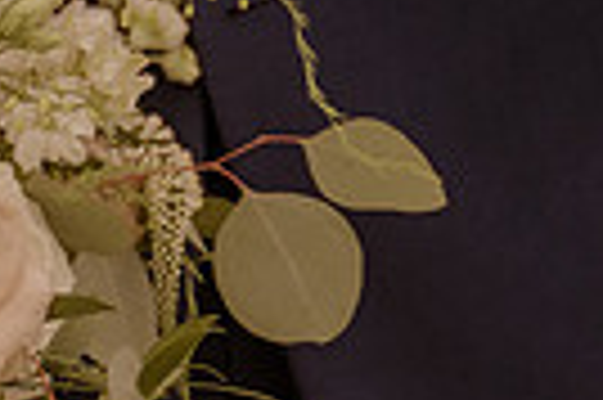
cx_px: -531
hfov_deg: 6.5
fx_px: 5203
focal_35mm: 311
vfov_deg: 4.4
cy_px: 292
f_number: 3.2
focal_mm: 48
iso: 1000
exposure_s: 1/1250
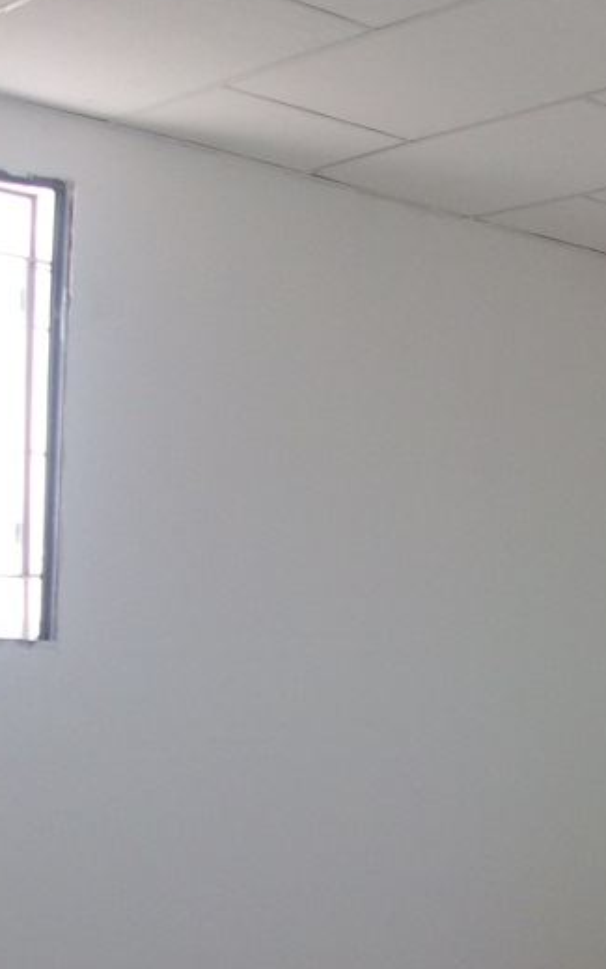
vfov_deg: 28.9
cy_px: 598
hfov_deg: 17.1
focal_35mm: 71
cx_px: 813
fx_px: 1876
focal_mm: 5.7
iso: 64
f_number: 2.8
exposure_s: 1/94.9
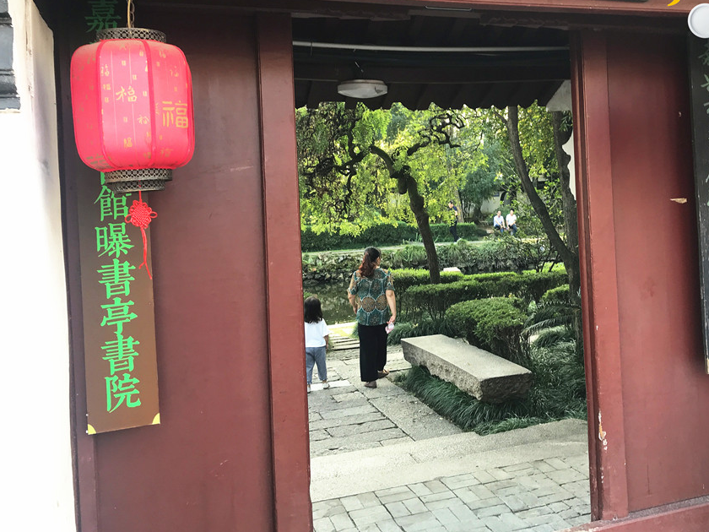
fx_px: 737
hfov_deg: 50.8
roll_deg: +2.5
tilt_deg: +0.0
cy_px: 197
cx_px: 446
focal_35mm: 36
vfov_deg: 39.4
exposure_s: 1/50
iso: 25
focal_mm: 3.99
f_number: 1.8
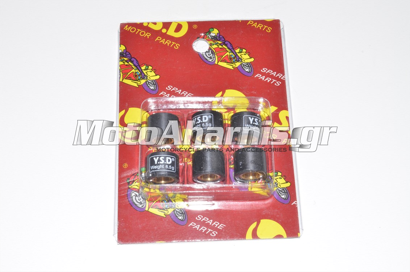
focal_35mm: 60
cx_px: 205
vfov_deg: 22.5
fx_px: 682
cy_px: 136
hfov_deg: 33.5
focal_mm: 40
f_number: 18
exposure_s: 1/80
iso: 160
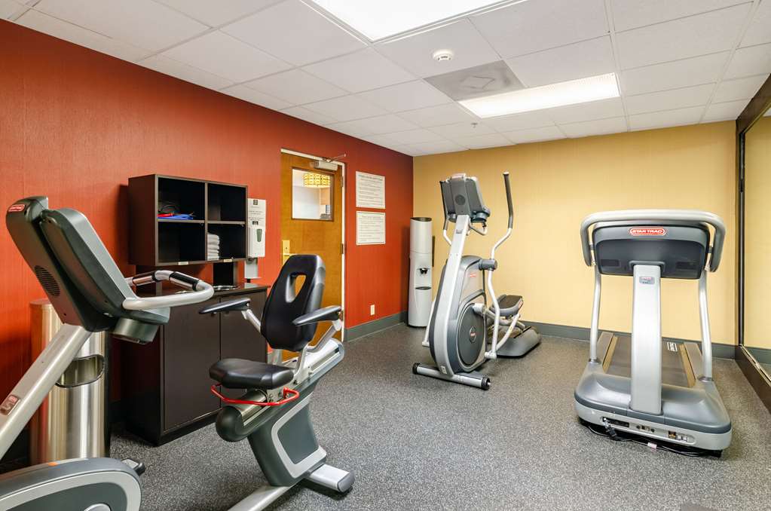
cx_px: 386
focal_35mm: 16
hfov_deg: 95.1
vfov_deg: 71.8
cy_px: 256
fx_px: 353
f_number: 7.1
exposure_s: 1/10
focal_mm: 11
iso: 200
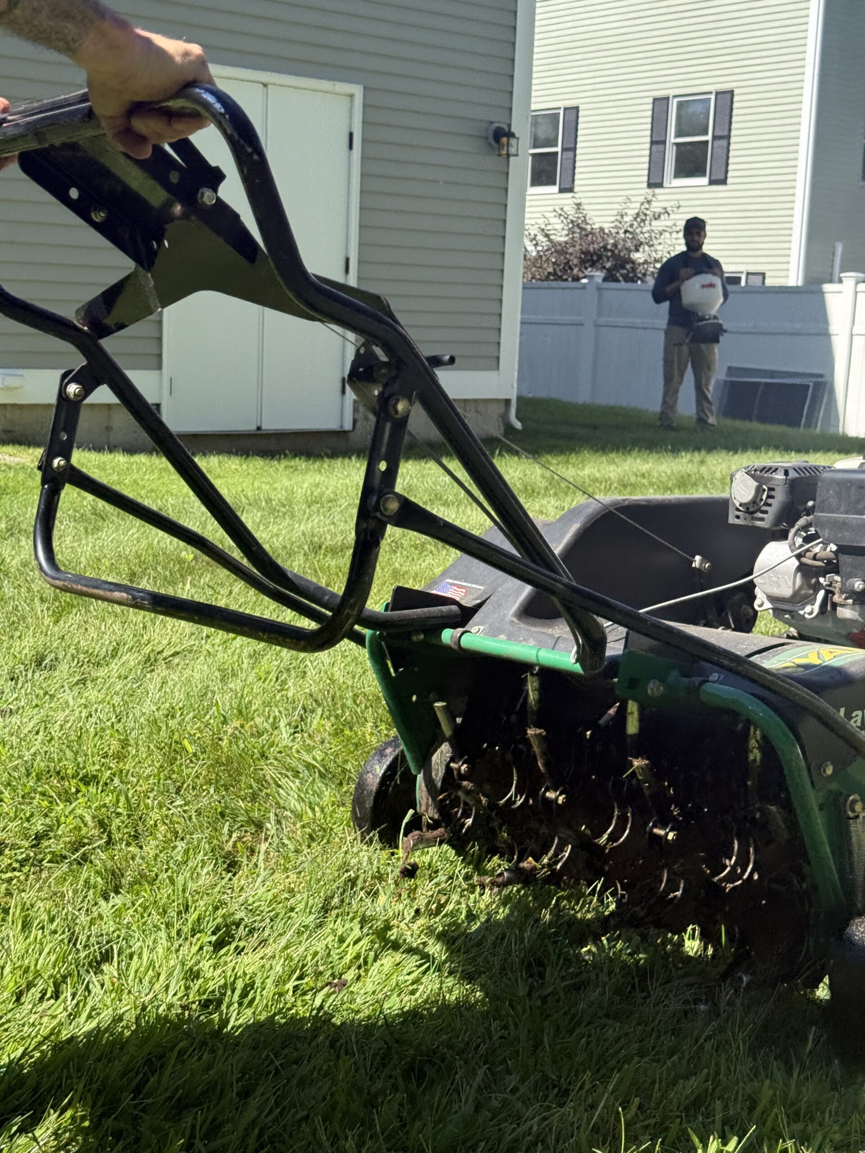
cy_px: 576
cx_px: 432
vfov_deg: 39.7
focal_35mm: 48
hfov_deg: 30.3
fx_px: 1599
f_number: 1.78
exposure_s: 1/2494
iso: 100
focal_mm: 6.76
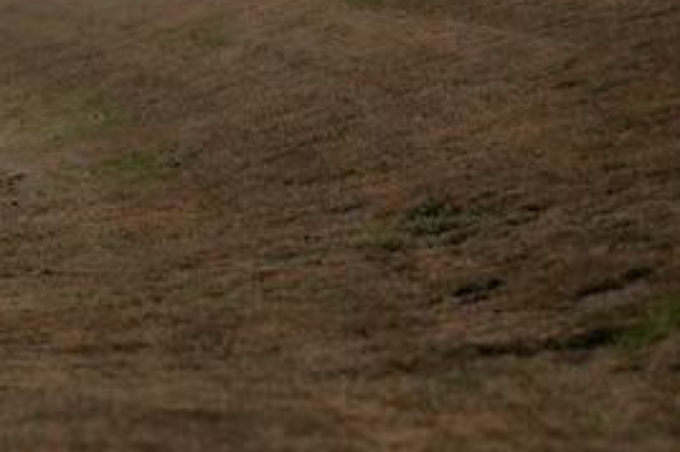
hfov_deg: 11.1
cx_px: 25
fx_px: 3471
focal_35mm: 184
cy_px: 170
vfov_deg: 7.4
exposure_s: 1/250
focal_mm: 85
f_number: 1.8
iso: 400
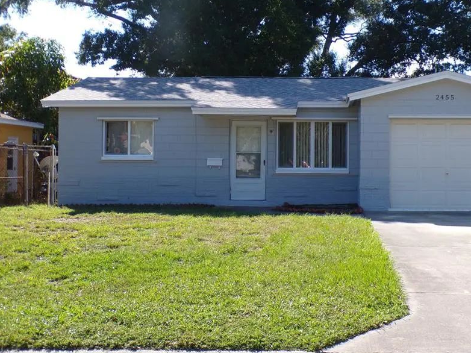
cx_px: 297
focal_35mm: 55
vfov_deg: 26.5
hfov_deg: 34.7
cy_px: 141
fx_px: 748
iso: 100
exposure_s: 1/550
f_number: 3.4
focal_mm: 7.6
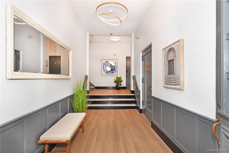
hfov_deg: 90.0
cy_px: 76
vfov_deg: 67.4
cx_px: 114
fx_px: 114
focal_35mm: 18
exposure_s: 1/100
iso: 800
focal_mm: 12
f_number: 11
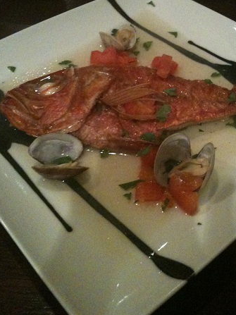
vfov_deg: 40.1
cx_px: 141
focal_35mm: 47
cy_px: 115
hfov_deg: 30.8
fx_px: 427
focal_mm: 3.85
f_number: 2.8
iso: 640
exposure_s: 1/15
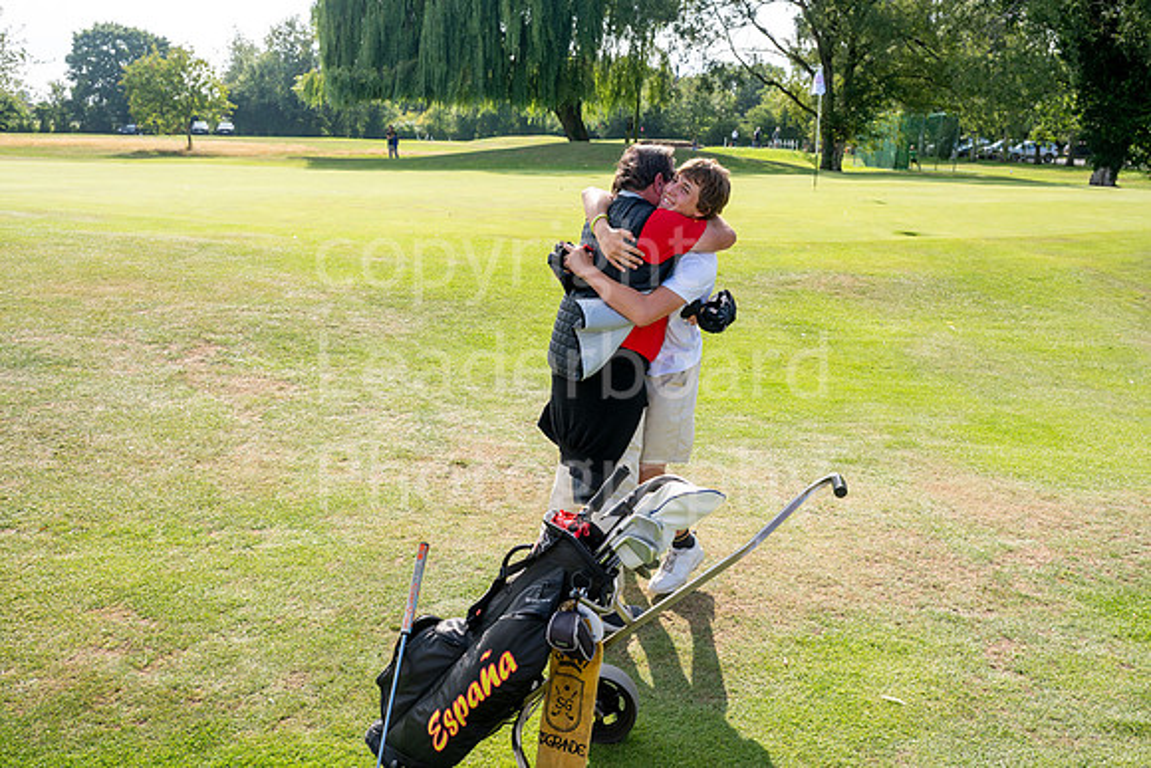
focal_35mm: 32
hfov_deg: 58.7
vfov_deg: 41.1
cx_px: 576
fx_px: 1023
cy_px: 384
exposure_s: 1/640
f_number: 6.3
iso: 250
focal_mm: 32
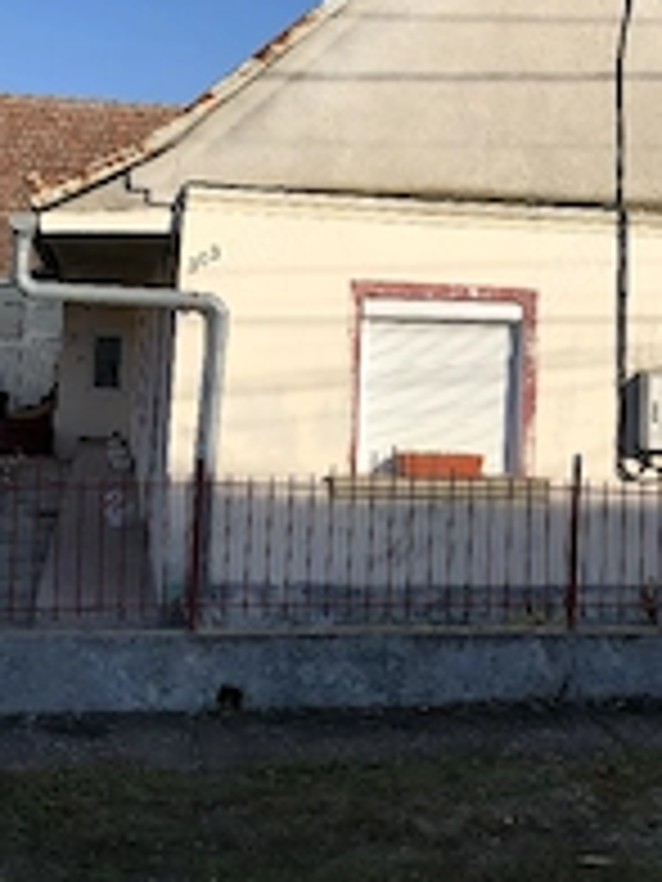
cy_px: 256
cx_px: 405
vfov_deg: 33.3
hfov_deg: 25.6
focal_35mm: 57
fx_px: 1453
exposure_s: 1/3333
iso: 20
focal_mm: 3.99
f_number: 1.8
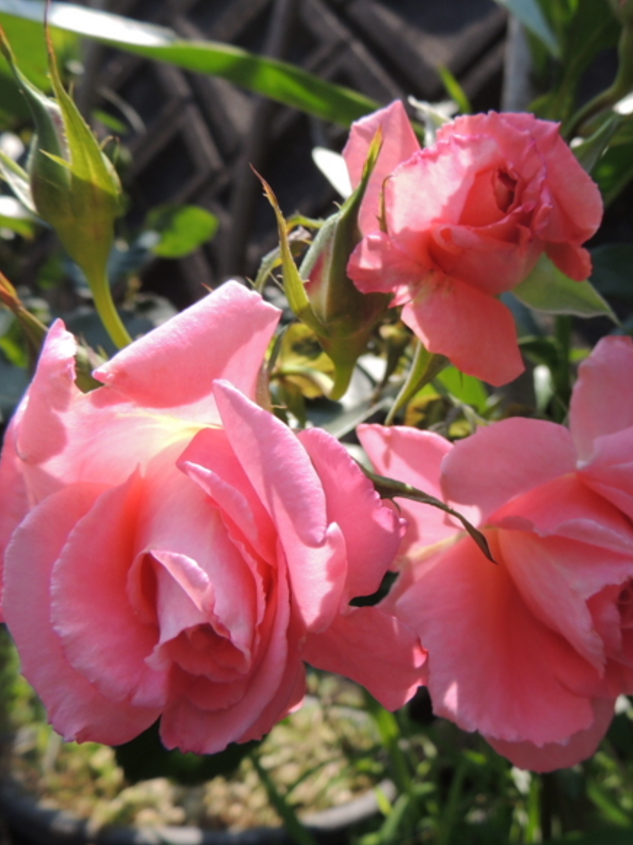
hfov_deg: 42.2
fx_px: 805
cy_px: 421
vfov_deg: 55.4
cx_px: 434
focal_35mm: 33
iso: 100
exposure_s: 1/800
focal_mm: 4.3
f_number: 3
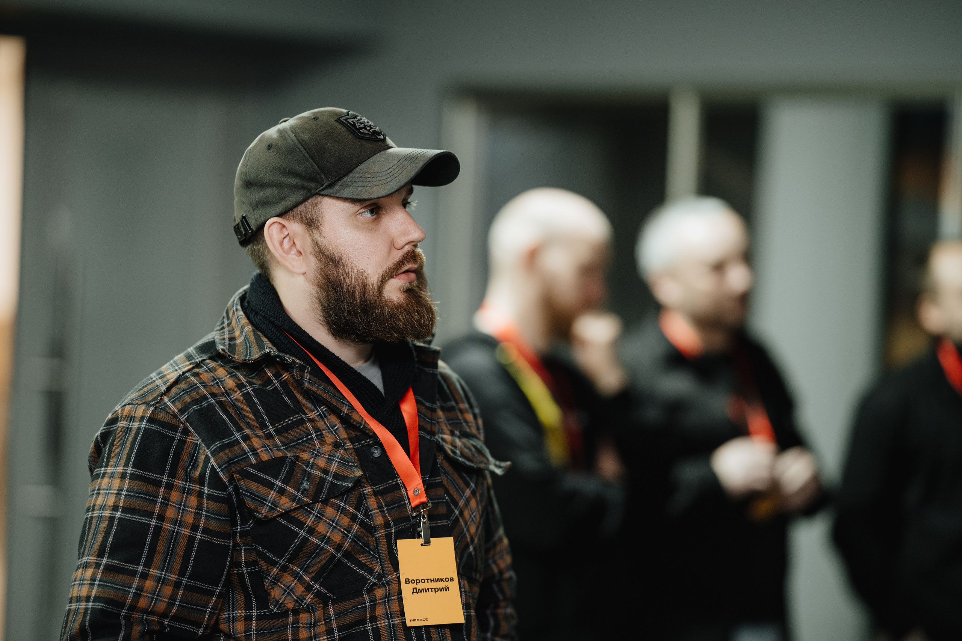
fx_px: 3607
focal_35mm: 135
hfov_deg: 15.2
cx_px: 481
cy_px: 320
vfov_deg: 10.2
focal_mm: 135
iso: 1600
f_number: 1.8
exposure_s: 1/125
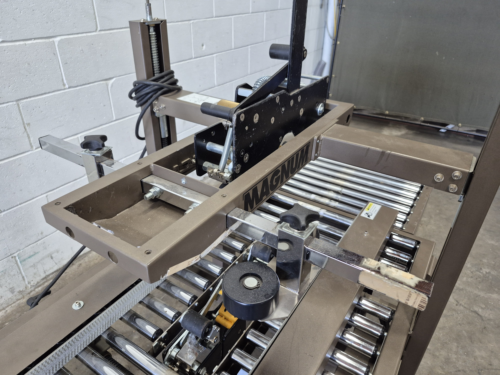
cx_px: 250
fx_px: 332
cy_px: 188
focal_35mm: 23
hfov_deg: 73.9
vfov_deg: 58.9
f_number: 1.8
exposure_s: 1/120
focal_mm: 5.4
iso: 400
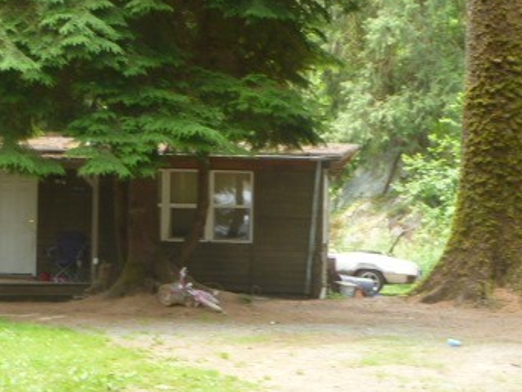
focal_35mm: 123
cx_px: 119
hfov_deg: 15.9
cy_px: 175
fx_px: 1857
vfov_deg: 12.1
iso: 125
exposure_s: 1/40
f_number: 4.2
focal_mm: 11.7
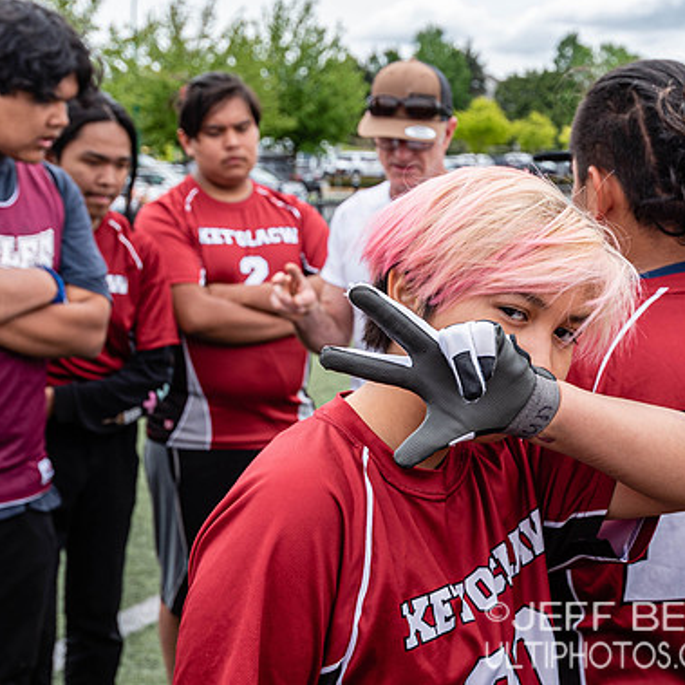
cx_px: 507
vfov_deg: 26.5
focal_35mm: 65
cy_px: 398
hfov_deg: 26.2
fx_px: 1455
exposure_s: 1/400
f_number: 5.6
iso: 140
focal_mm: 35
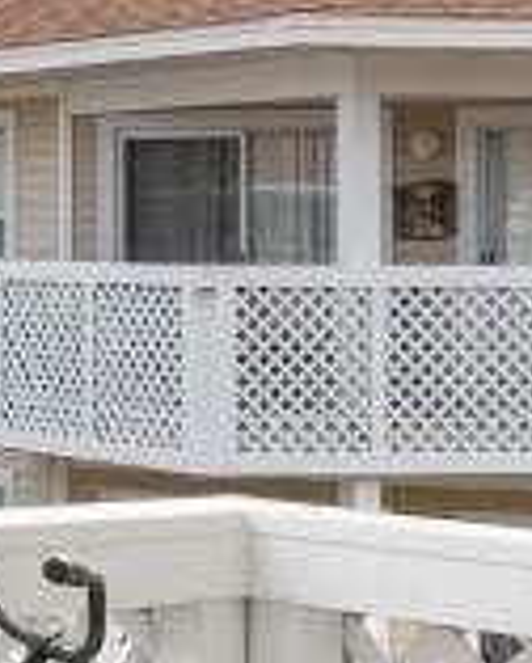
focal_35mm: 145
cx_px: -1203
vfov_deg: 13.2
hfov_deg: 8.4
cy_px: 110
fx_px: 2848
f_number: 5.6
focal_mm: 10
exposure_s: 1/125
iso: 100
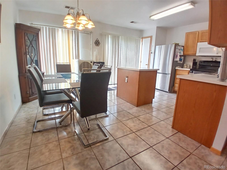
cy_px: 85
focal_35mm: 17
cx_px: 114
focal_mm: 1.4
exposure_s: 1/30
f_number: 2.2
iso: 100
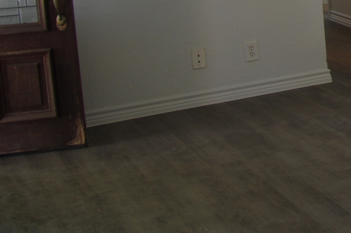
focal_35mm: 86
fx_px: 838
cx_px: 538
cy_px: -74
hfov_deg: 20.1
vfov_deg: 15.1
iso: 200
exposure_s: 1/50
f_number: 3.5
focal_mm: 18
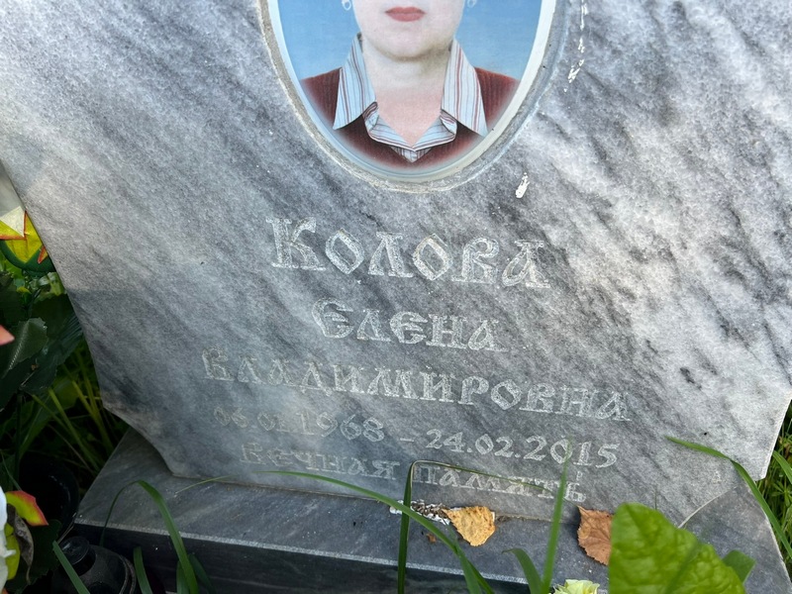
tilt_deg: -36.1
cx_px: 396
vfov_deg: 53.1
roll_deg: +7.5
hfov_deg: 67.3
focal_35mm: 26
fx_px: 595
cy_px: 297
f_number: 1.5
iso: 50
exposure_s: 1/509
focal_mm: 5.7
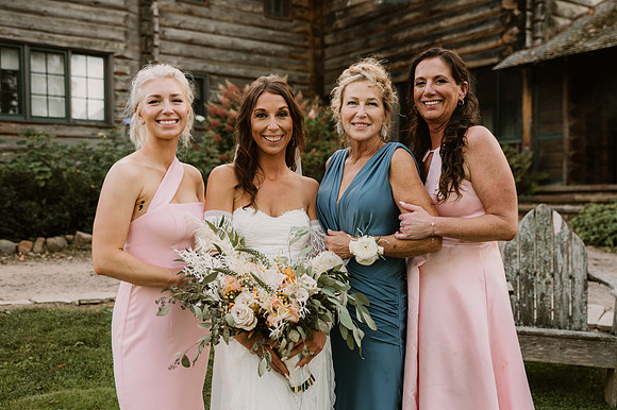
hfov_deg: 46.2
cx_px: 310
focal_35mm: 42
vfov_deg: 31.6
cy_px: 228
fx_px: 724
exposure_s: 1/200
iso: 250
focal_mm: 38
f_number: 2.8
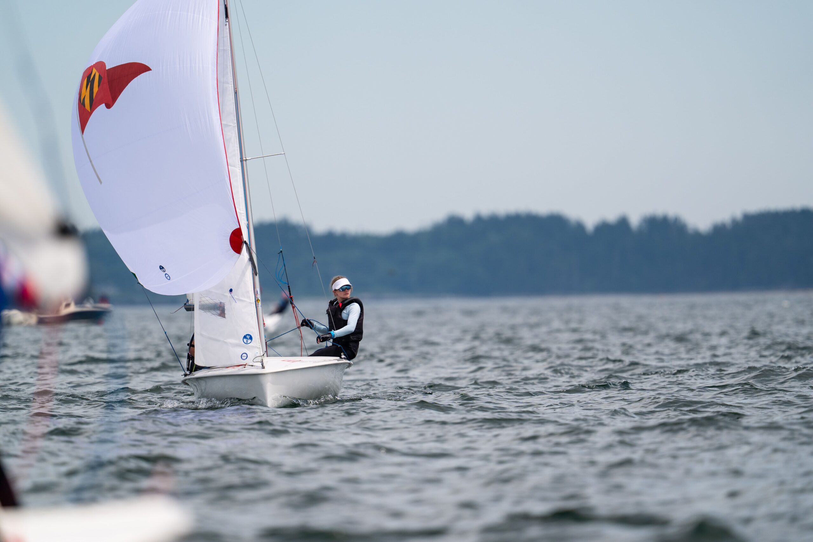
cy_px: 271
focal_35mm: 420
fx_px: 9485
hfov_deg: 4.9
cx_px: 406
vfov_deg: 3.3
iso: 250
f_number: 4
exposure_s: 1/4000
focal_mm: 420
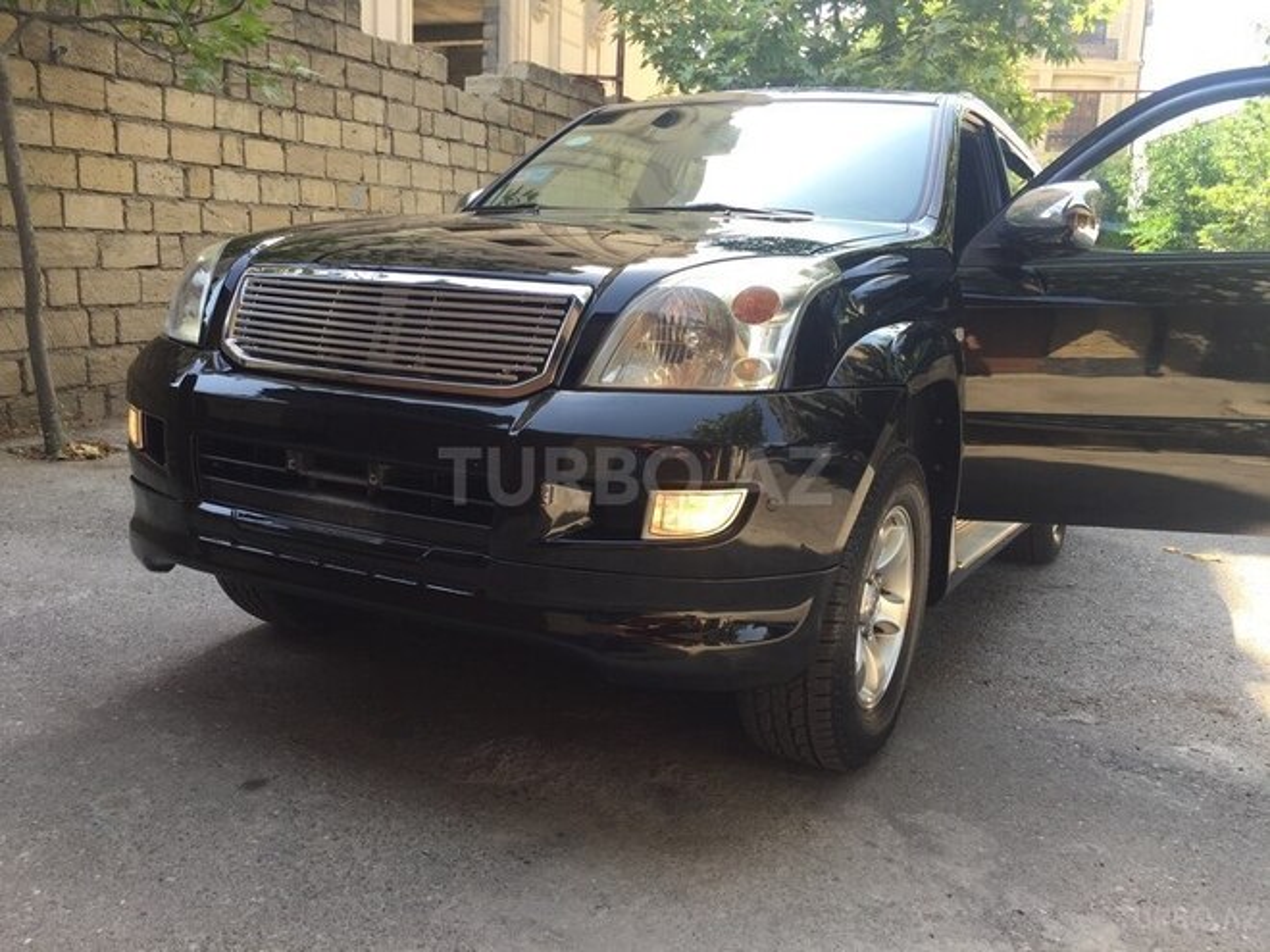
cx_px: 635
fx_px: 1064
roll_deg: -2.7
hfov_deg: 61.7
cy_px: 476
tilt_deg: -11.2
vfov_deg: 48.2
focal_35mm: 29
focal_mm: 4.15
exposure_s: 1/198
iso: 32
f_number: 2.2
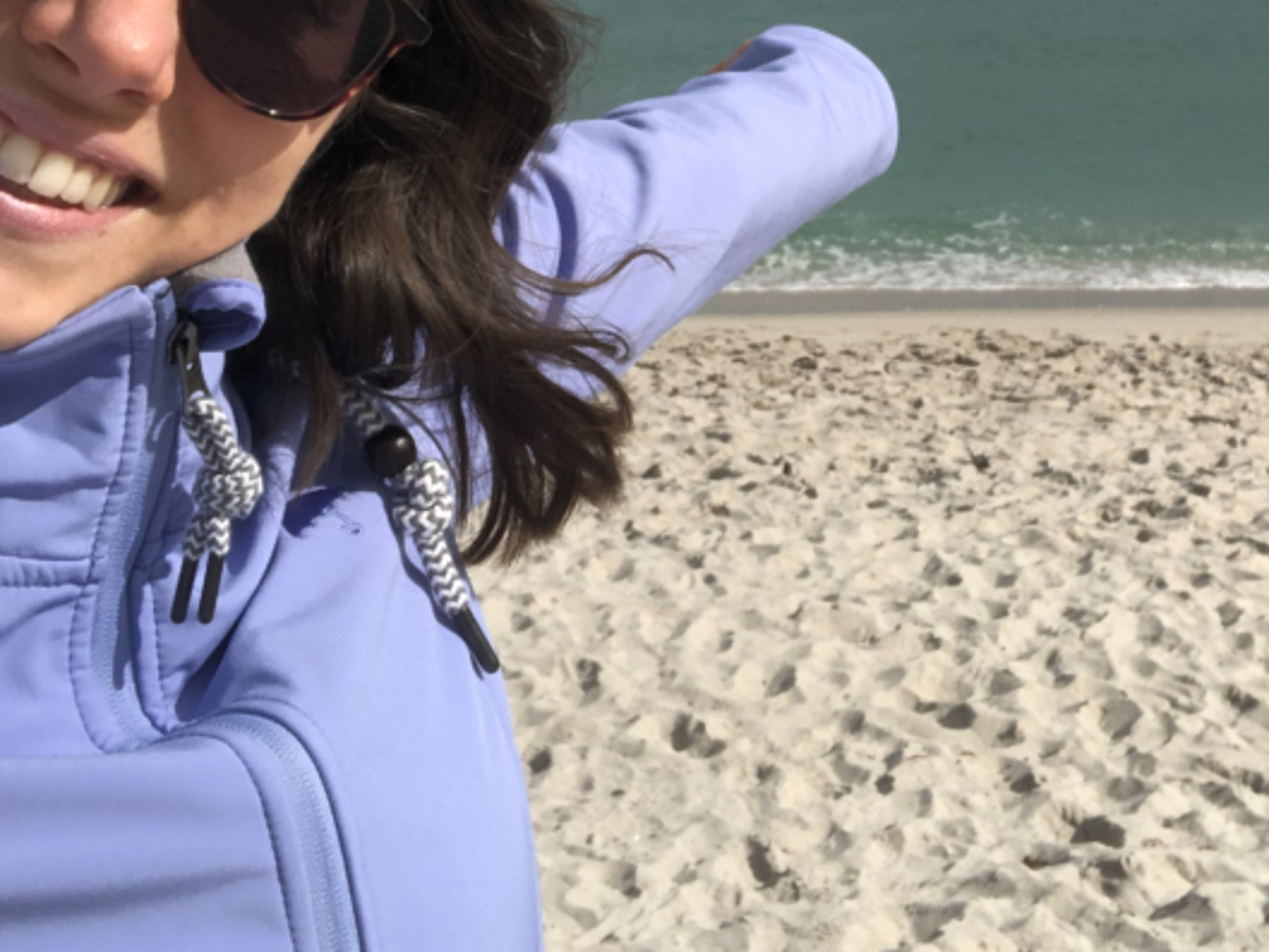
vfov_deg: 23.0
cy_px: 83
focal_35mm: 62
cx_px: 796
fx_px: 2273
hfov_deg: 31.0
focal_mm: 2.87
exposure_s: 1/2618
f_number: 2.2
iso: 20
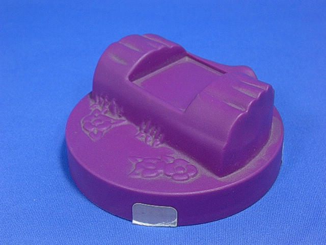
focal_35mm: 60
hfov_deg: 32.2
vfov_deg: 24.4
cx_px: 163
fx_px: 565
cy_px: 122
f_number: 3.4
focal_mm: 9
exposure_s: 1/19
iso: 70
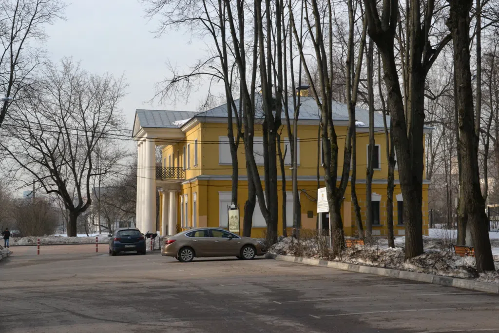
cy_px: 166
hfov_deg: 35.0
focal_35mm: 57
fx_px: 790
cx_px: 250
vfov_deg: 23.8
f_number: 14
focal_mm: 38
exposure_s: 1/800
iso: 1600
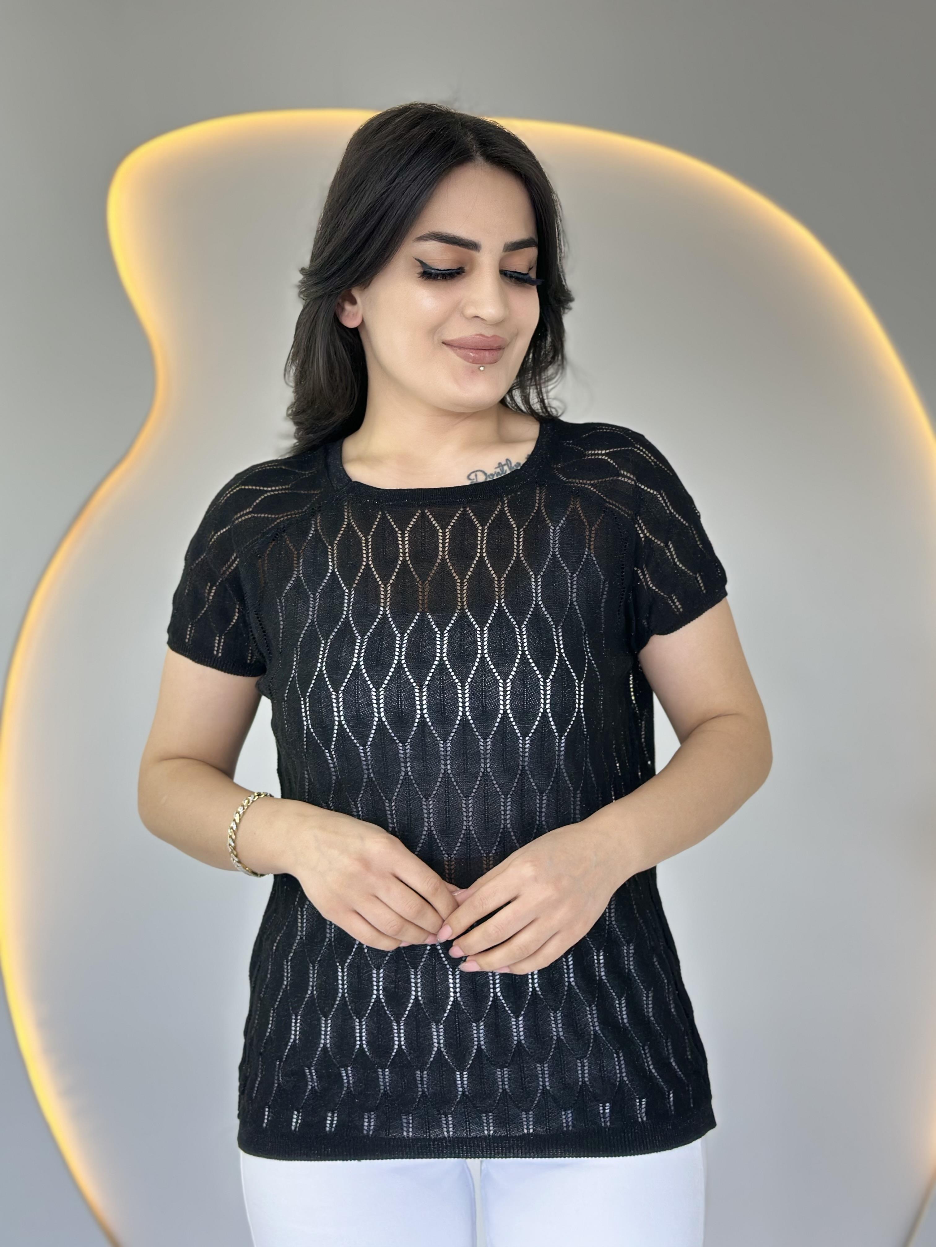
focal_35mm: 48
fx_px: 1731
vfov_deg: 39.7
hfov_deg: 30.3
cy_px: 624
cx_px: 468
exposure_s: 1/100
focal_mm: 6.86
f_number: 1.78
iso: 80
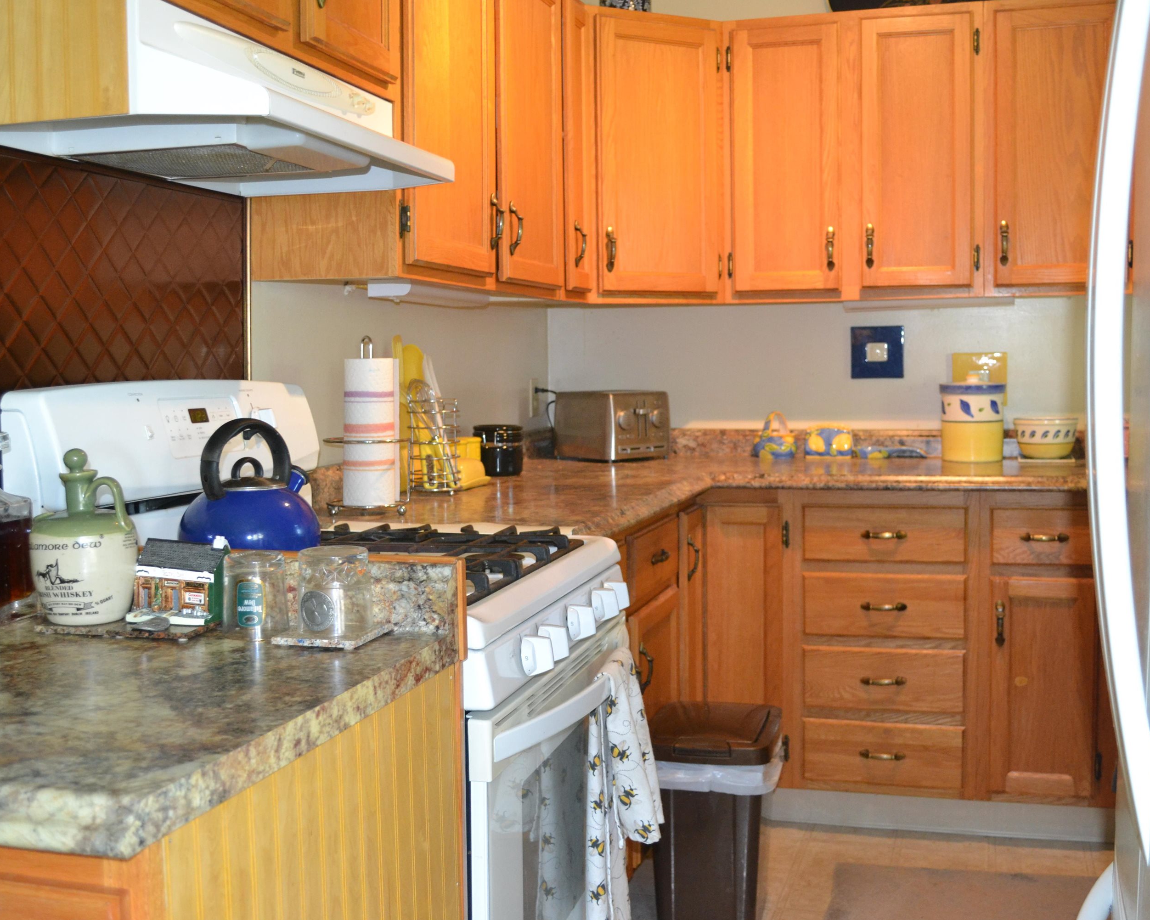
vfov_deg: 39.2
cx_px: 612
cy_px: 456
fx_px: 1293
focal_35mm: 38
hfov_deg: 47.9
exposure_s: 1/60
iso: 1400
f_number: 4
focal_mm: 22
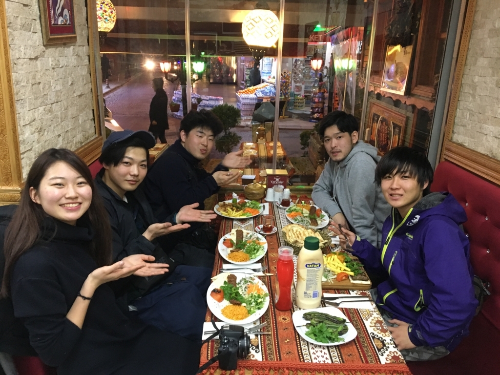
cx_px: 250
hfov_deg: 61.7
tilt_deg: -18.7
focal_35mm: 29
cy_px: 188
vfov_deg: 48.2
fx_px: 419
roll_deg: -2.9
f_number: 2.2
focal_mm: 4.15
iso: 200
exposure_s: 1/25
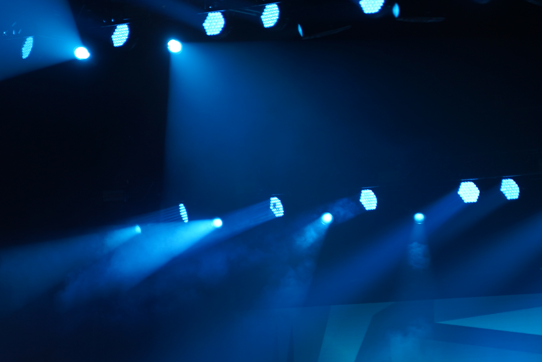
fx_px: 3523
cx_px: 176
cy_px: 385
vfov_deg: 5.9
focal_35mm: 234
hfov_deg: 8.8
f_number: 4
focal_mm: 105
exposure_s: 1/125
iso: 200
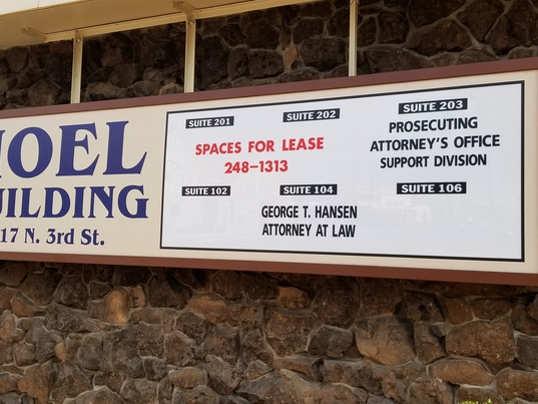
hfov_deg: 58.3
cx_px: 260
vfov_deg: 45.5
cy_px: 201
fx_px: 482
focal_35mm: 31
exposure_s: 1/740
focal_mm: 4.25
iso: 50
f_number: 1.7
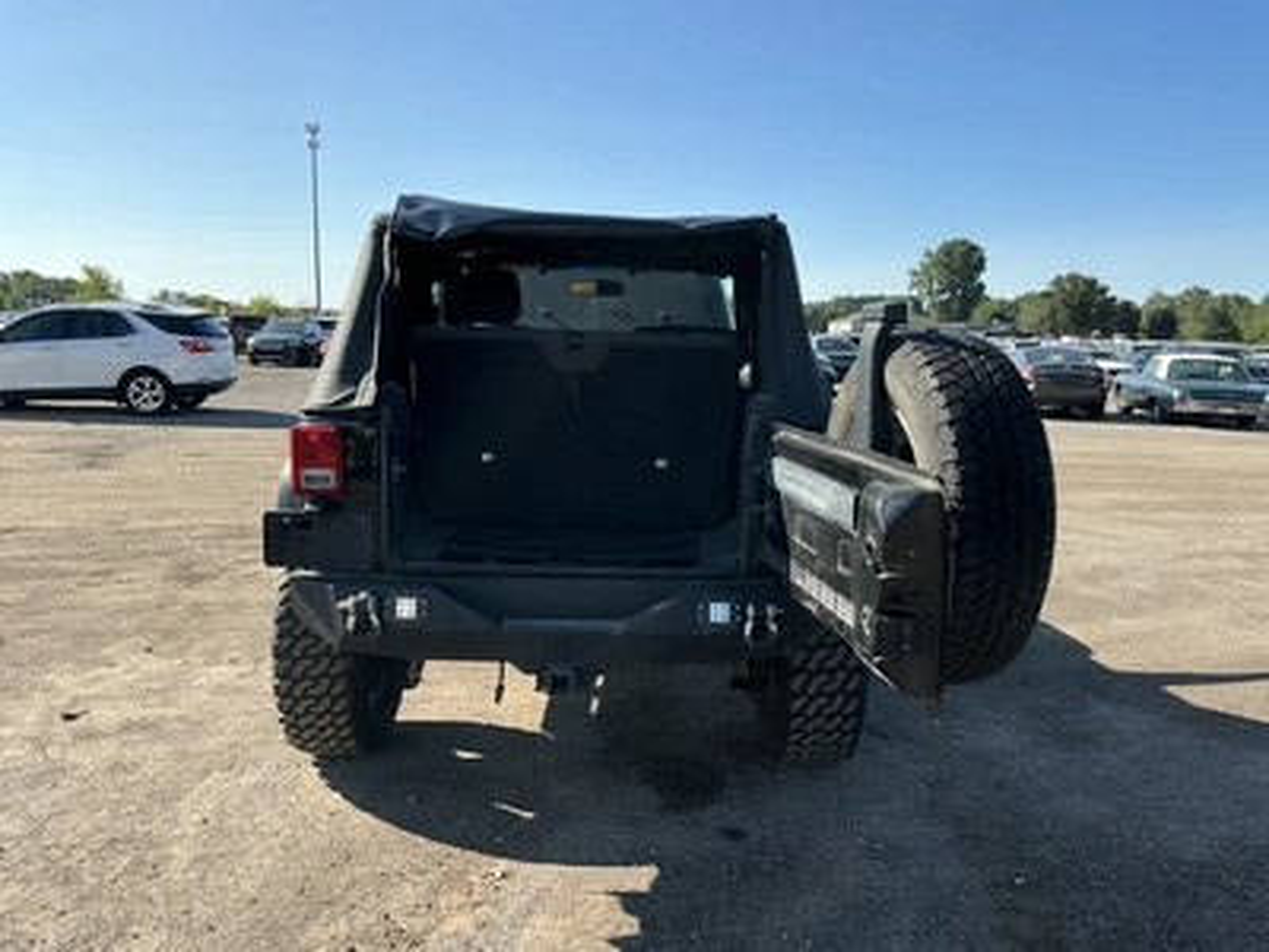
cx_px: 634
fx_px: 1026
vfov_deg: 49.7
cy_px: 476
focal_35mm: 28
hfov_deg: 63.4
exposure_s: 1/1311
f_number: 1.8
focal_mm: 3
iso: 25
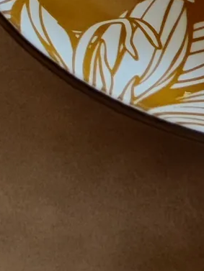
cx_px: 532
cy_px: -439
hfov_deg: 8.5
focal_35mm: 156
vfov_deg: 10.4
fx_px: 1225
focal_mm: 5.59
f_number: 1.88
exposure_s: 1/50
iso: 650
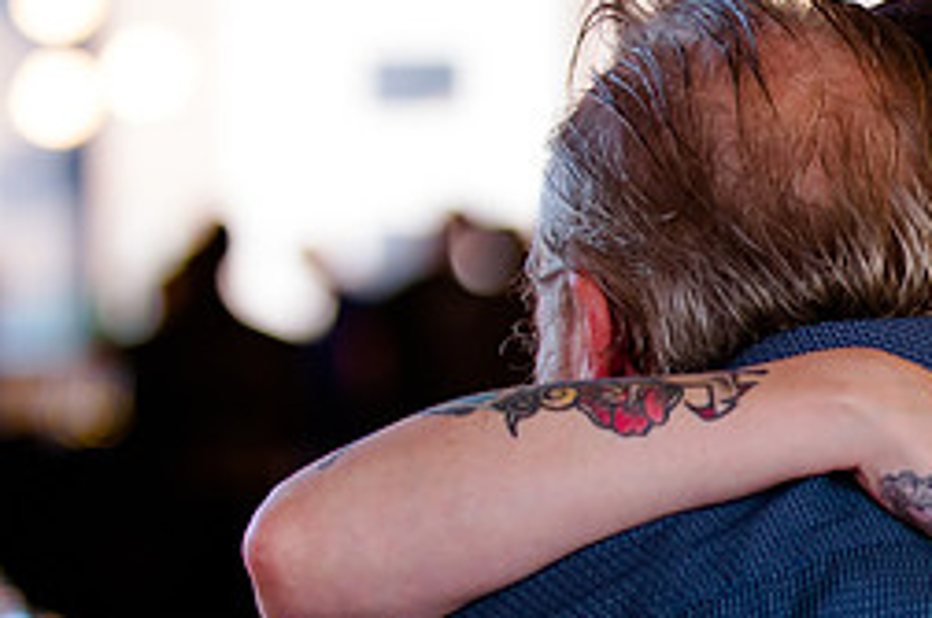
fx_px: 7726
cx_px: 1150
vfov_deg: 4.6
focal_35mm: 299
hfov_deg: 6.8
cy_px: 599
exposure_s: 1/125
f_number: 2.8
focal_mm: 90
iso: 800
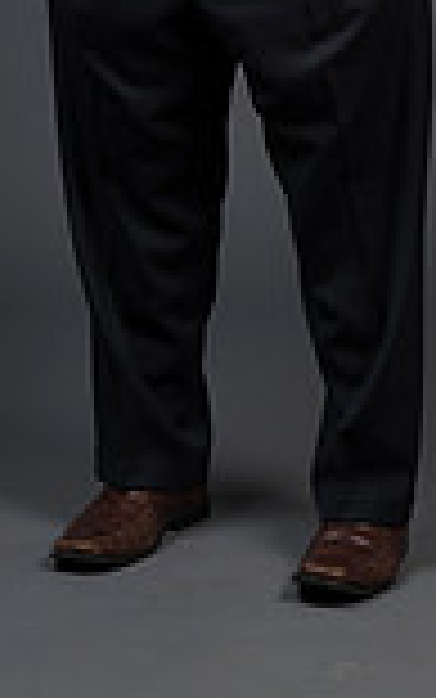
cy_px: -234
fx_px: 4616
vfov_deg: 8.5
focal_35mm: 243
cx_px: 220
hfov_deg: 5.4
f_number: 5.6
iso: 160
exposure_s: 1/250
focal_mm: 82
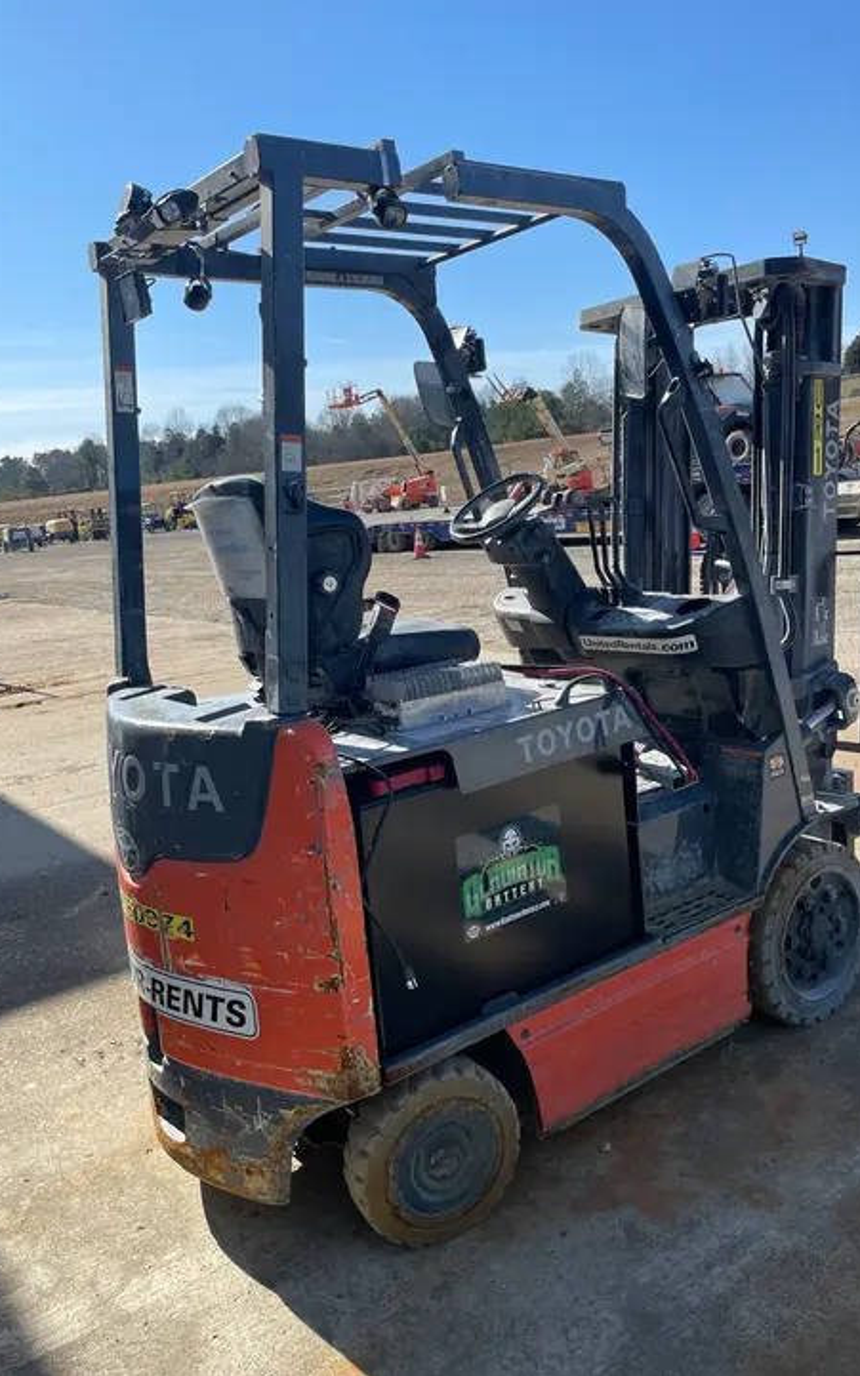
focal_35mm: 28
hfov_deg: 44.5
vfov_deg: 66.5
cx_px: 450
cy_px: 681
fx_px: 1050
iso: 32
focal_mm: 4.2
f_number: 1.6
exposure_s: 1/2353
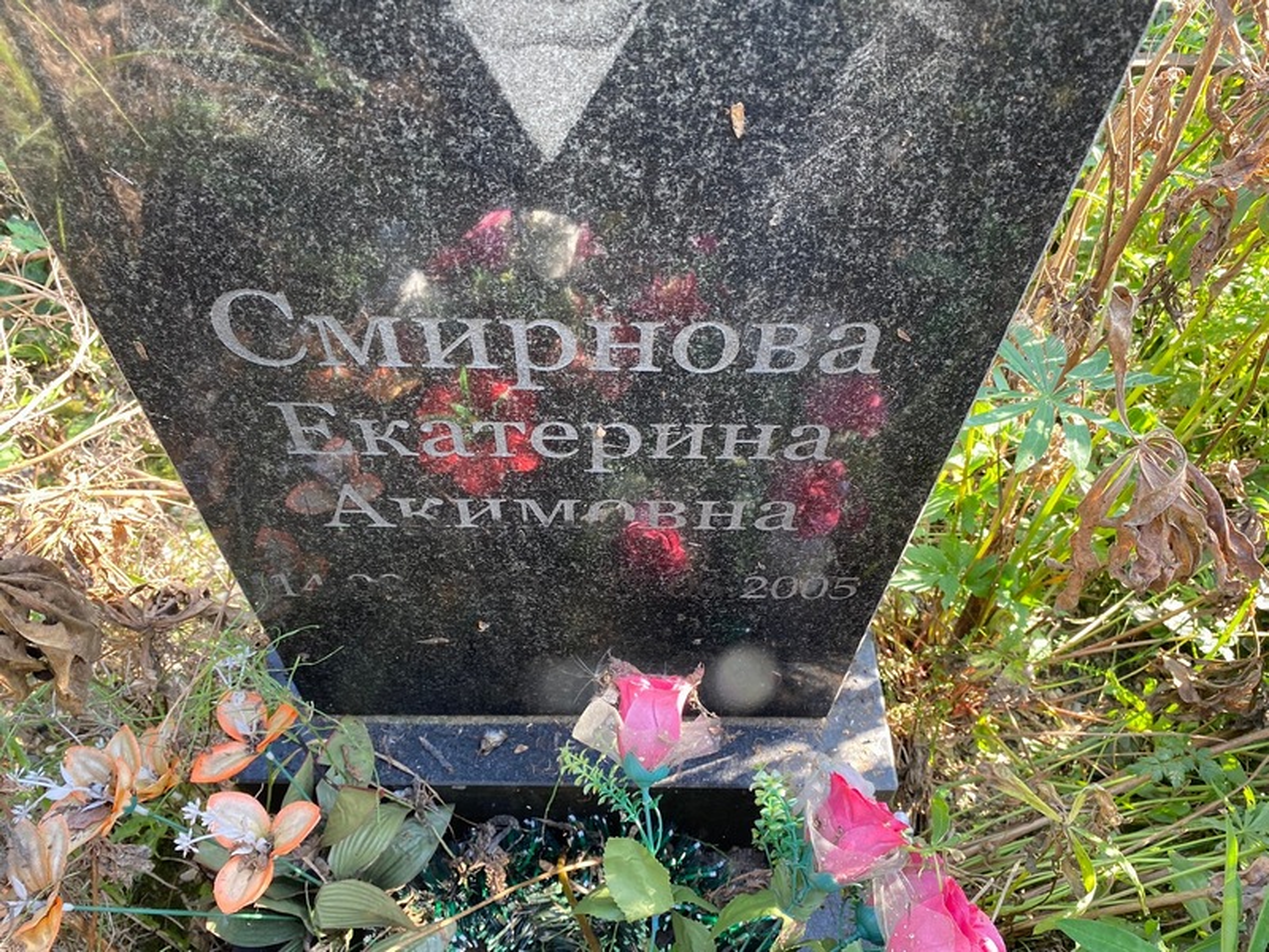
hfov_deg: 67.3
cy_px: 476
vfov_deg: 53.1
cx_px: 634
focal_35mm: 26
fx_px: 953
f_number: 1.8
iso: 80
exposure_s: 1/121
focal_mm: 4.25
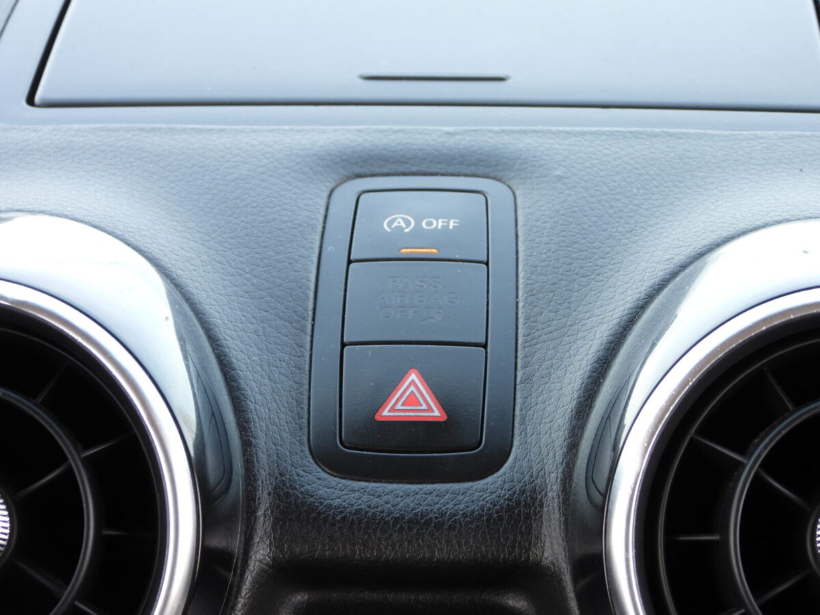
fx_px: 2488
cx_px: 410
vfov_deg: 14.1
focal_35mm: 105
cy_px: 308
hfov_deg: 18.7
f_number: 4
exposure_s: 1/60
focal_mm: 18.9
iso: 110
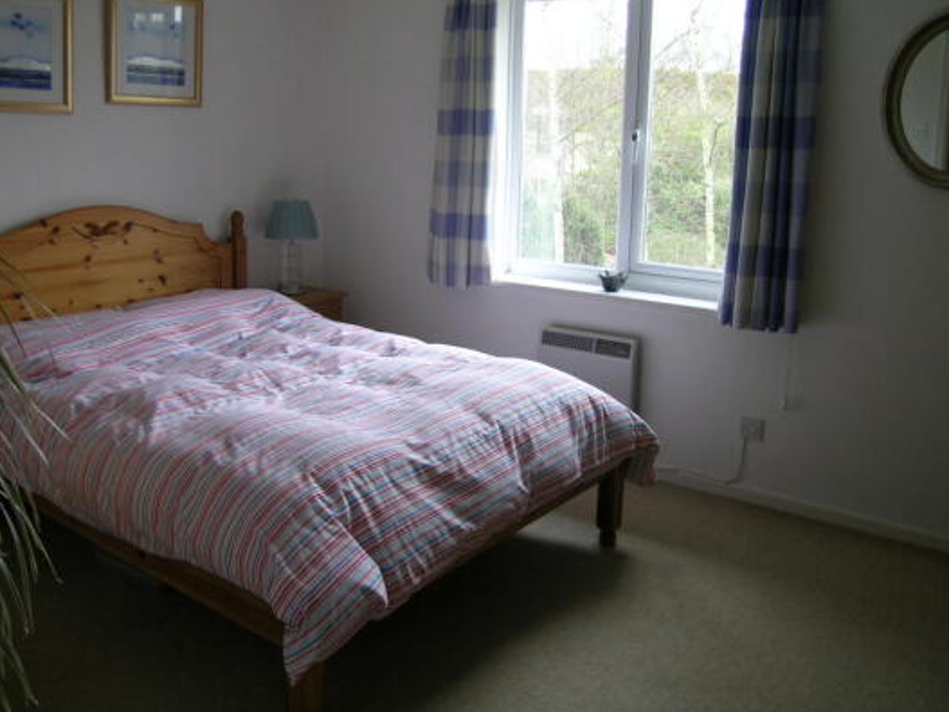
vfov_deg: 45.4
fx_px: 850
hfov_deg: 58.4
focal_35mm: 31
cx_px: 462
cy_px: 324
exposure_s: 1/34.7
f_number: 2.8
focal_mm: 5.8
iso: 50
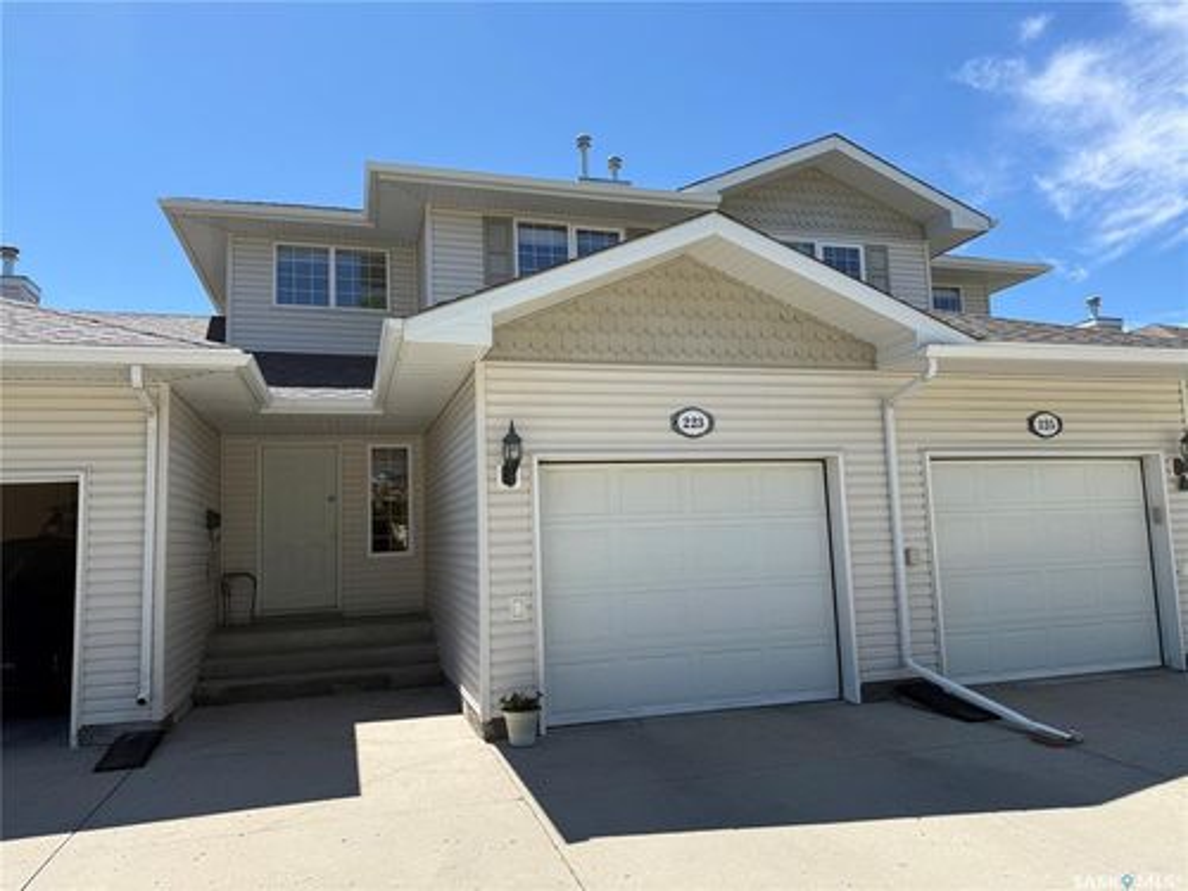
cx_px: 594
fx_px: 824
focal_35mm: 24
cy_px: 446
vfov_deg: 56.8
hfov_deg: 71.6
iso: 80
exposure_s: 1/3425
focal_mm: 6.76
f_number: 1.78
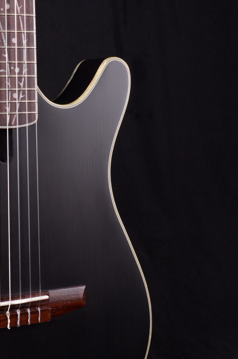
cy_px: 232
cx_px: 12
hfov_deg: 14.5
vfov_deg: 21.9
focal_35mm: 93
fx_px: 926
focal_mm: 30
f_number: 13
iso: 200
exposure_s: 1/200
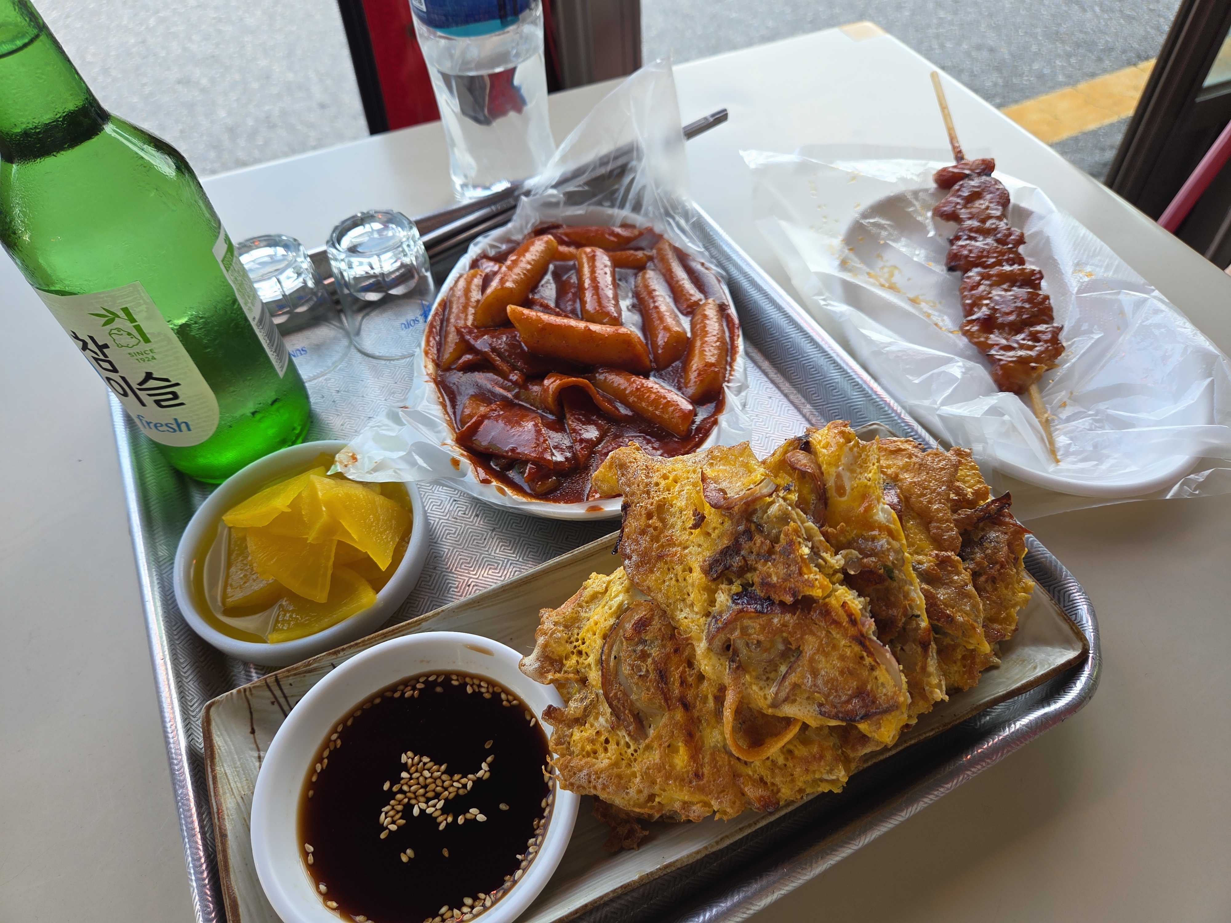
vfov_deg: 58.9
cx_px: 616
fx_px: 818
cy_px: 462
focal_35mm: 23
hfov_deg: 73.9
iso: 32
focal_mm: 5.4
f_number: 1.8
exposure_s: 1/60
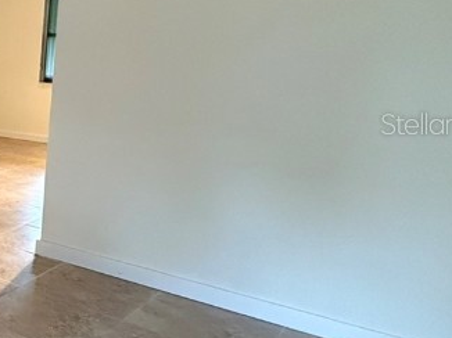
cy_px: 123
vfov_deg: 32.7
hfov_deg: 29.5
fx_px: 574
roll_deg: -1.1
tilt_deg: -7.5
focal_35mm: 44
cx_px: -198
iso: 640
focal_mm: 2.22
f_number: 2.2
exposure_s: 1/60
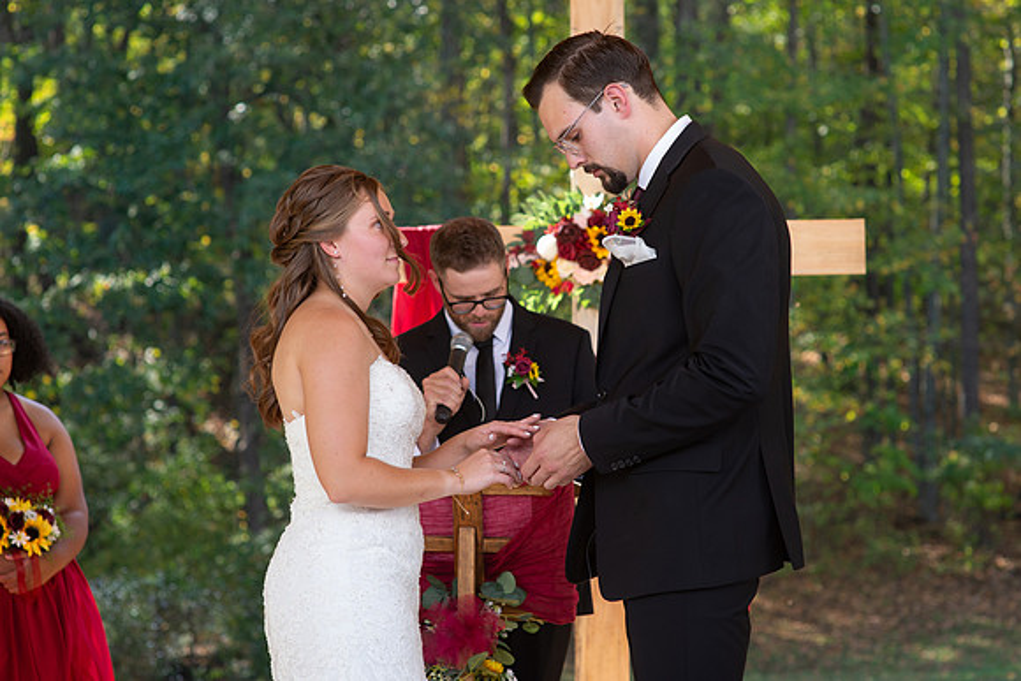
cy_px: 319
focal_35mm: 104
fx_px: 2939
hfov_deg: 19.7
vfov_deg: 13.2
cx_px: 513
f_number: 5
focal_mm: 85
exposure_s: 1/320
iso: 400
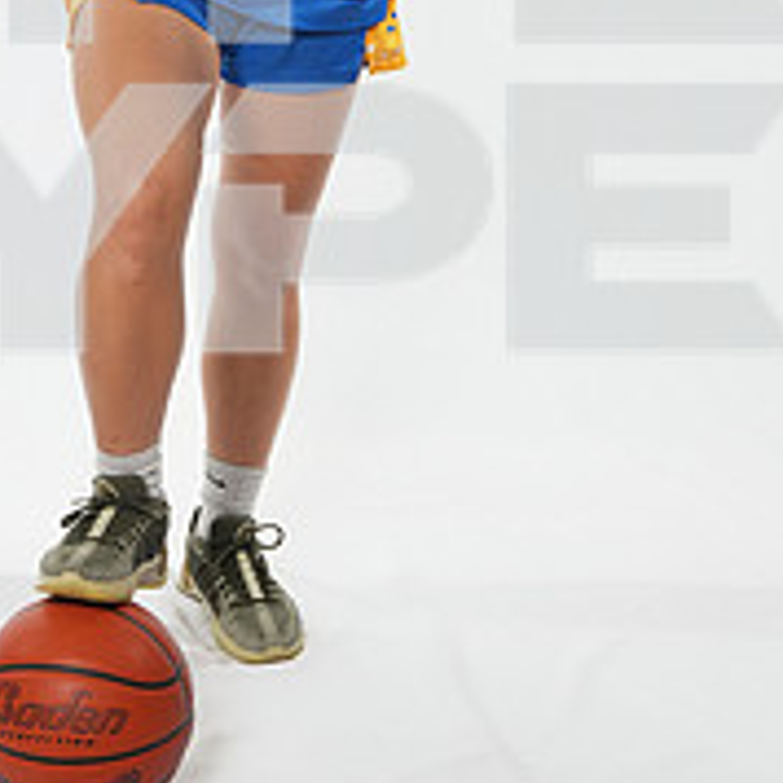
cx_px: 158
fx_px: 2618
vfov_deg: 16.5
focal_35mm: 102
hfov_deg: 16.9
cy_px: -88
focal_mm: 47.6
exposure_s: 1/125
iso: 500
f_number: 7.1
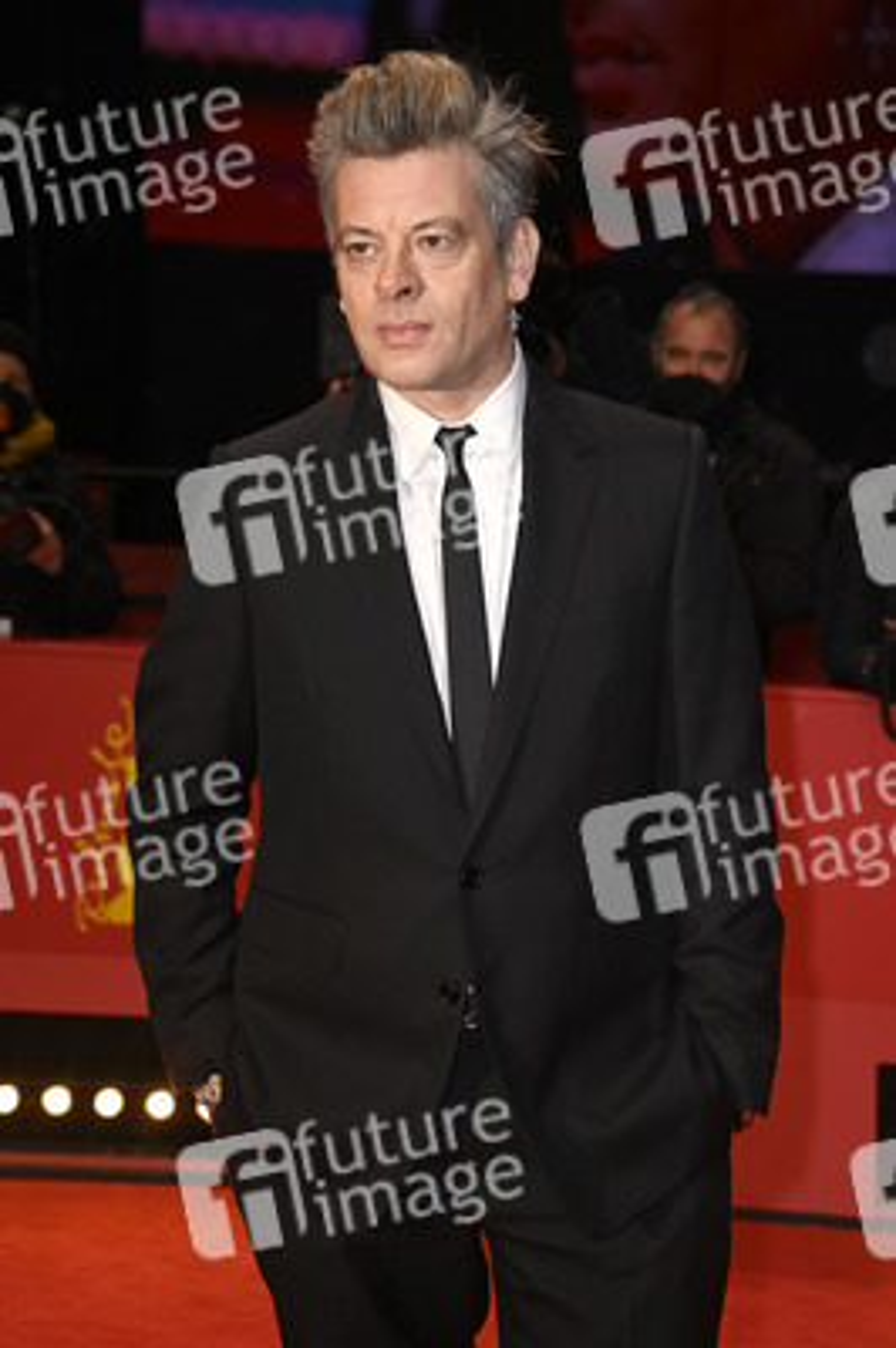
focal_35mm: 72
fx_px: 2692
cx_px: 448
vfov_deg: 28.1
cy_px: 674
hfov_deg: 18.9
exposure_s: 1/160
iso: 500
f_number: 5.6
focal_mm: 72
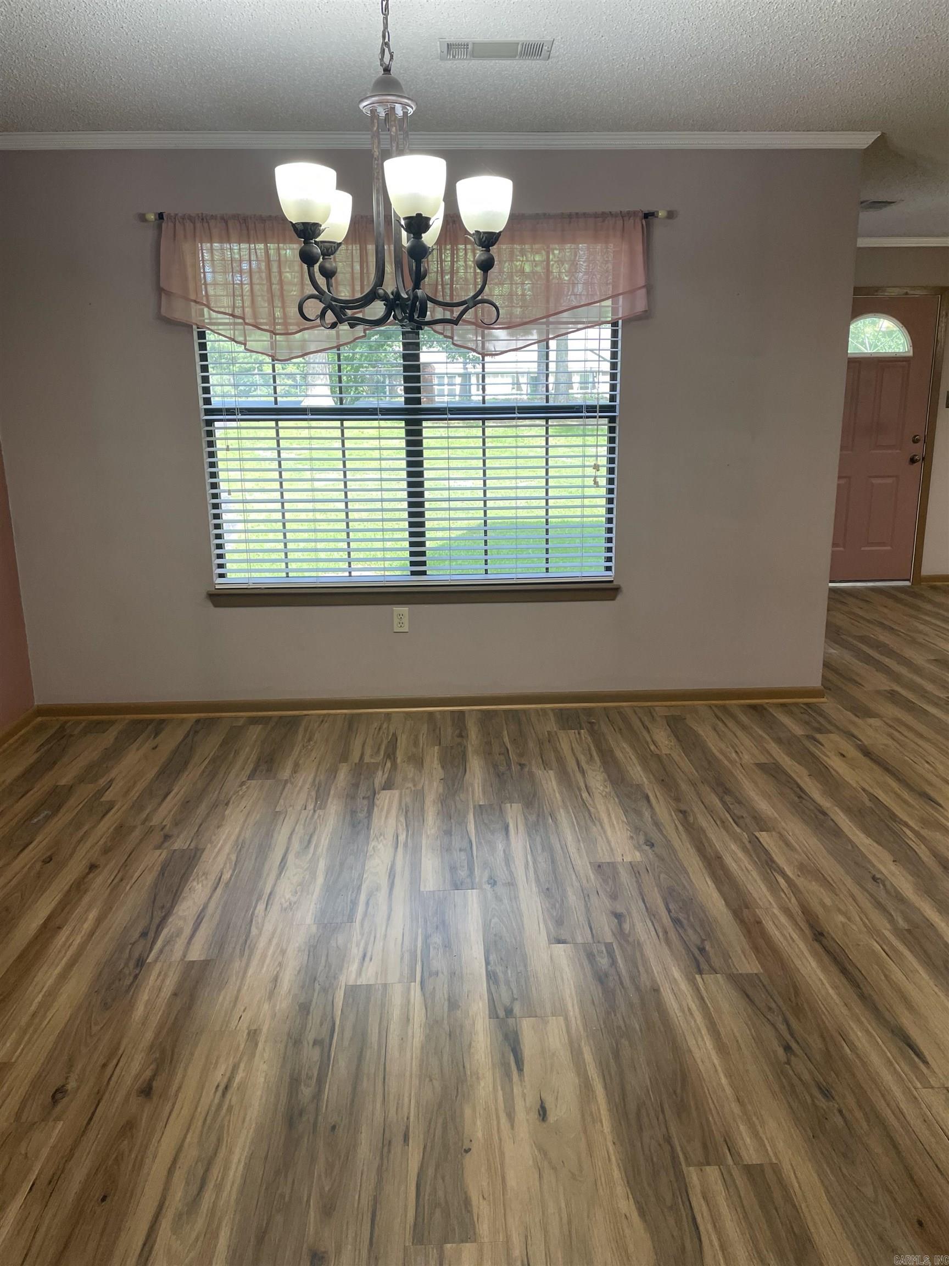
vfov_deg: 67.3
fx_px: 950
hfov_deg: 53.1
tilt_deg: -13.1
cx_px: 474
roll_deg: +1.9
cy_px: 633
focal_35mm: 26
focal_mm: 4.2
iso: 100
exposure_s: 1/120
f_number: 1.6
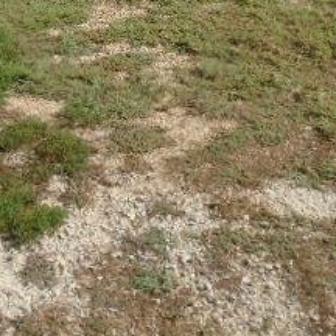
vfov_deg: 23.8
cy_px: -28
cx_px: 132
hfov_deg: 25.3
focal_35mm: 68
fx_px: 747
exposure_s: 1/800
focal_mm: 4.6
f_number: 3.2
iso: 100
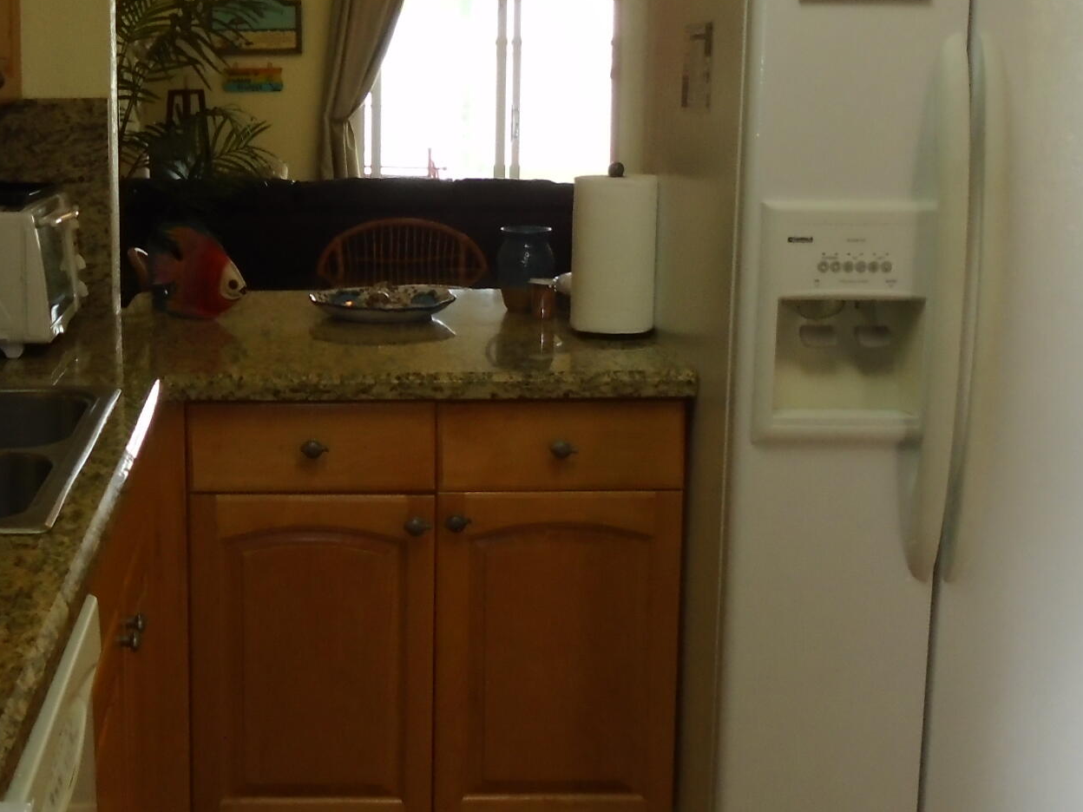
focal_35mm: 54
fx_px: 1689
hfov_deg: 34.9
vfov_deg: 27.0
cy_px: 324
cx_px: 301
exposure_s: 1/30
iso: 200
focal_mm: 4.6
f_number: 3.2
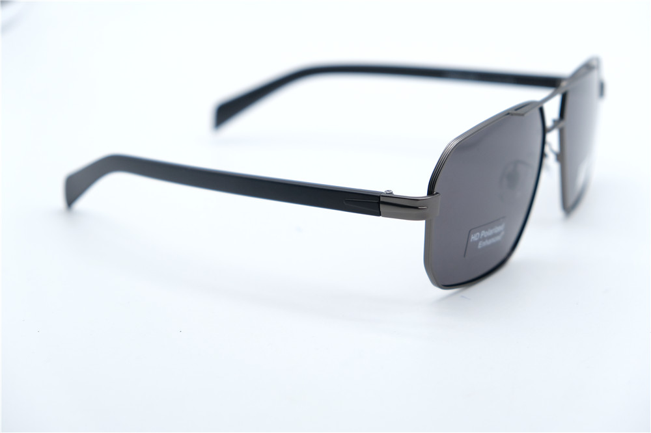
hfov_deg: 26.7
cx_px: 326
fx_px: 1374
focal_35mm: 76
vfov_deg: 17.9
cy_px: 216
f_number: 4
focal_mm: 50.5
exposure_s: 1/1000
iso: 640
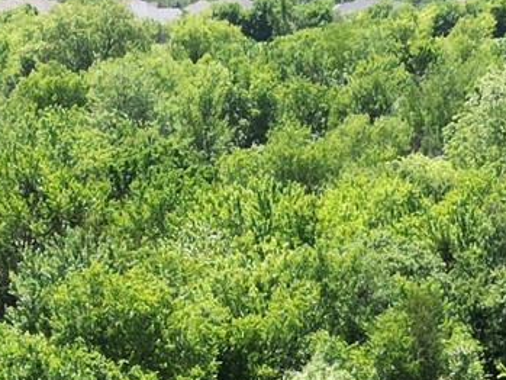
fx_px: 1930
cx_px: 467
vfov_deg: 9.6
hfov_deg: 14.8
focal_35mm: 132
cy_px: 1002
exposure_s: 1/1000
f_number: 1.7
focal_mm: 6.72
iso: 110
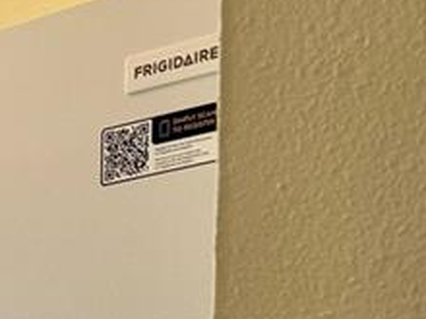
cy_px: 837
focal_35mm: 131
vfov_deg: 9.6
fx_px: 1612
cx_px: -246
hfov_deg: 14.0
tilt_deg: -6.0
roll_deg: +0.5
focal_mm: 6.76
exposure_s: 1/60
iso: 100
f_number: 1.78
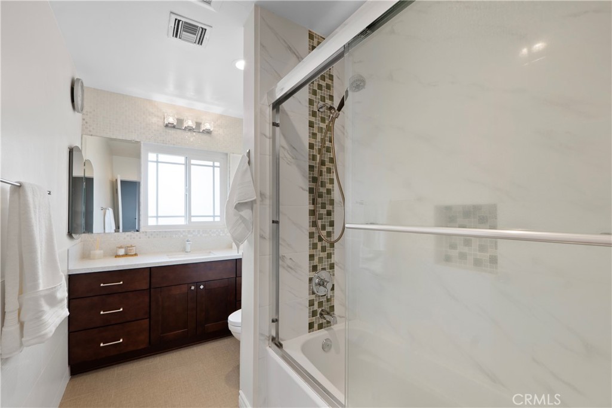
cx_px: 306
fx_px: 255
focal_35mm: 15
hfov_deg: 100.4
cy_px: 204
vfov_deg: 77.3
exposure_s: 1/2
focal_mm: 10
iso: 100
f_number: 9
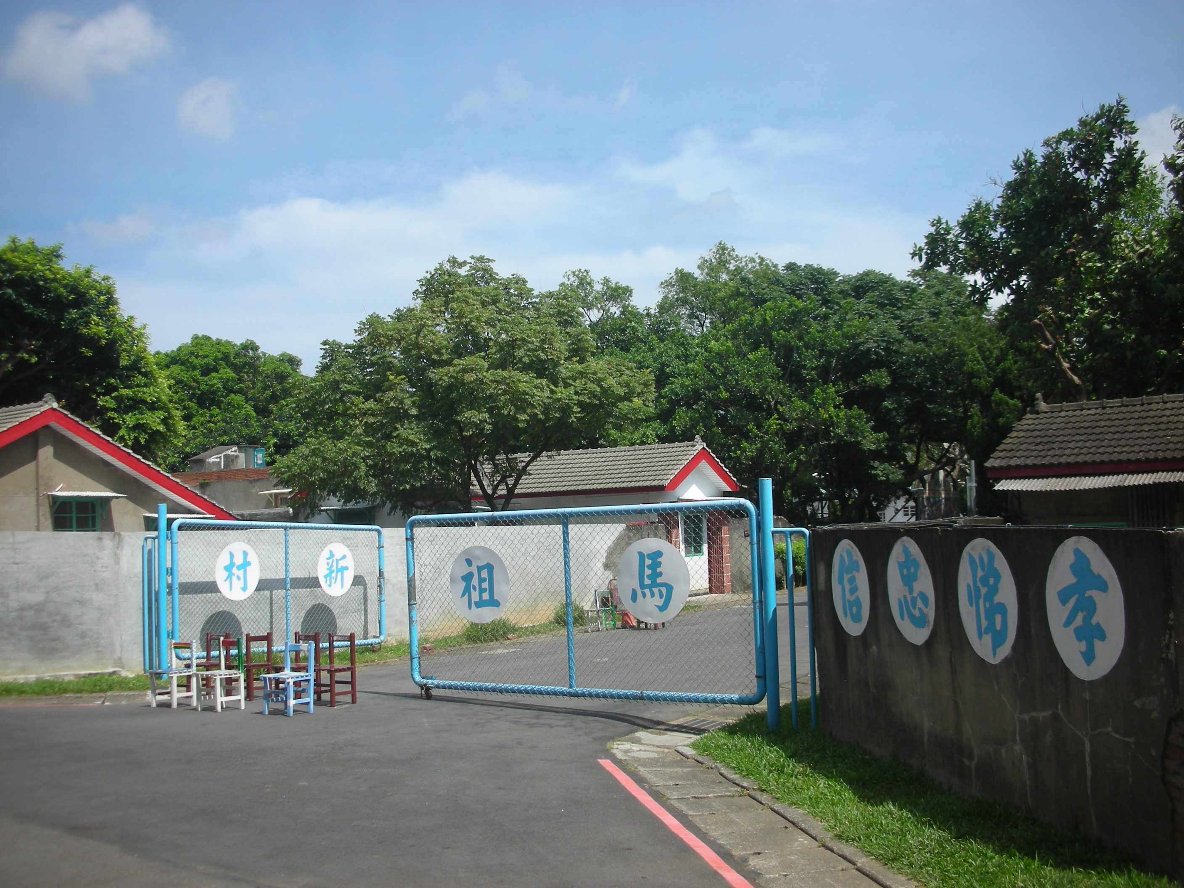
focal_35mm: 35
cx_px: 592
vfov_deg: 40.7
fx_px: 1197
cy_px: 444
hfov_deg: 52.6
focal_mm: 5.8
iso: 50
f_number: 8.5
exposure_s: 1/99.1
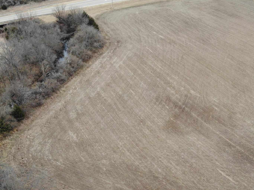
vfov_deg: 26.9
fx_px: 396
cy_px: 126
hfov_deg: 35.0
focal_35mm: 54
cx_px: 178
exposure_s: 1/73.3
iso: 106
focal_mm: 4.5
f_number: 2.8
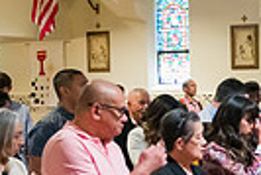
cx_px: 512
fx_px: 885
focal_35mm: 122
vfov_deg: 11.3
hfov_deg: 14.2
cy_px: 116
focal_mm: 28
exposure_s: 1/200
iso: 5000
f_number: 3.2
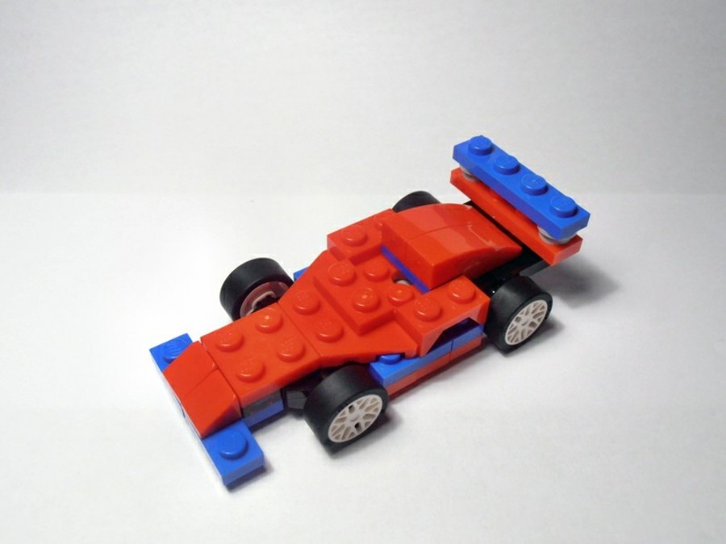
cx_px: 363
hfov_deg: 50.1
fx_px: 776
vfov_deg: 38.7
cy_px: 272
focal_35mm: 37
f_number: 3.9
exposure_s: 1/60
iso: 80
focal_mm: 6.61
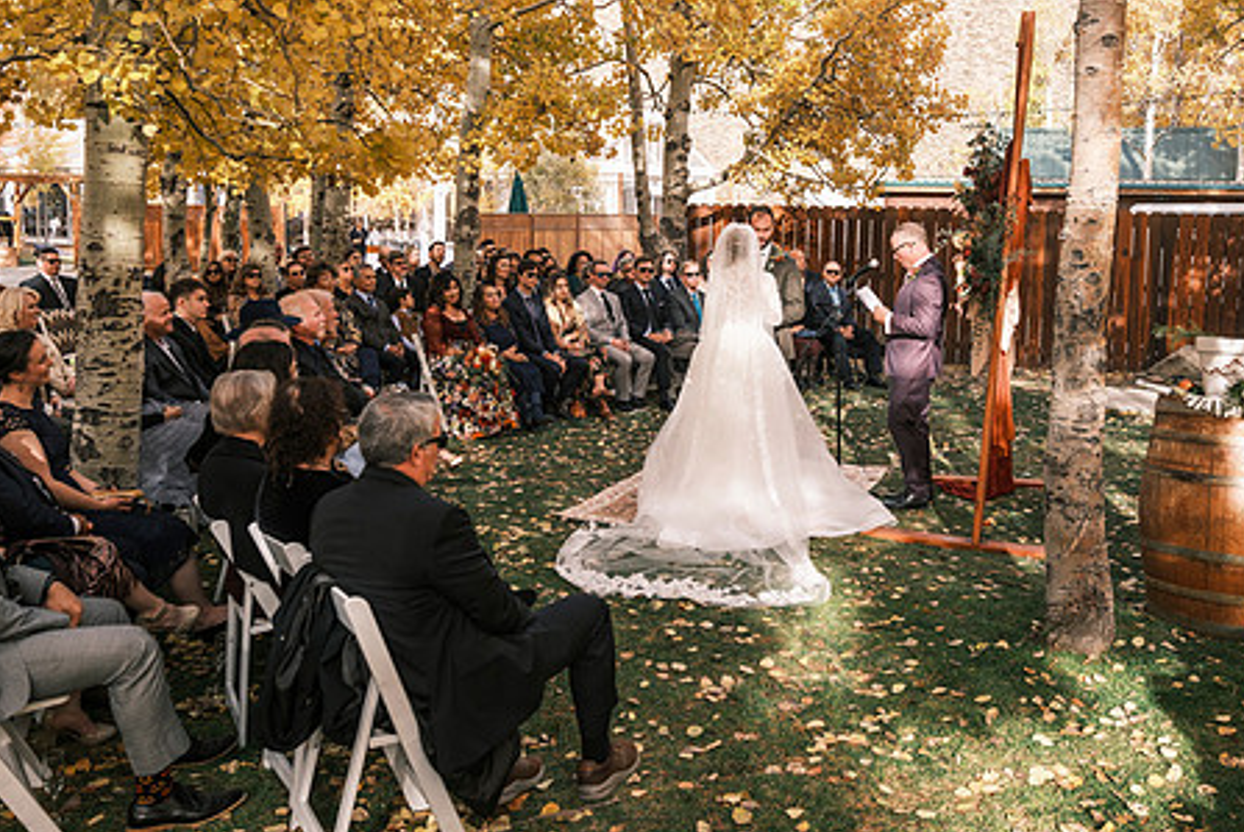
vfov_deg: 37.7
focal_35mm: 35
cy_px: 310
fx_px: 1211
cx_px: 665
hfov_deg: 54.3
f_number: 4
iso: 160
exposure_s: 1/250
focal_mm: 18
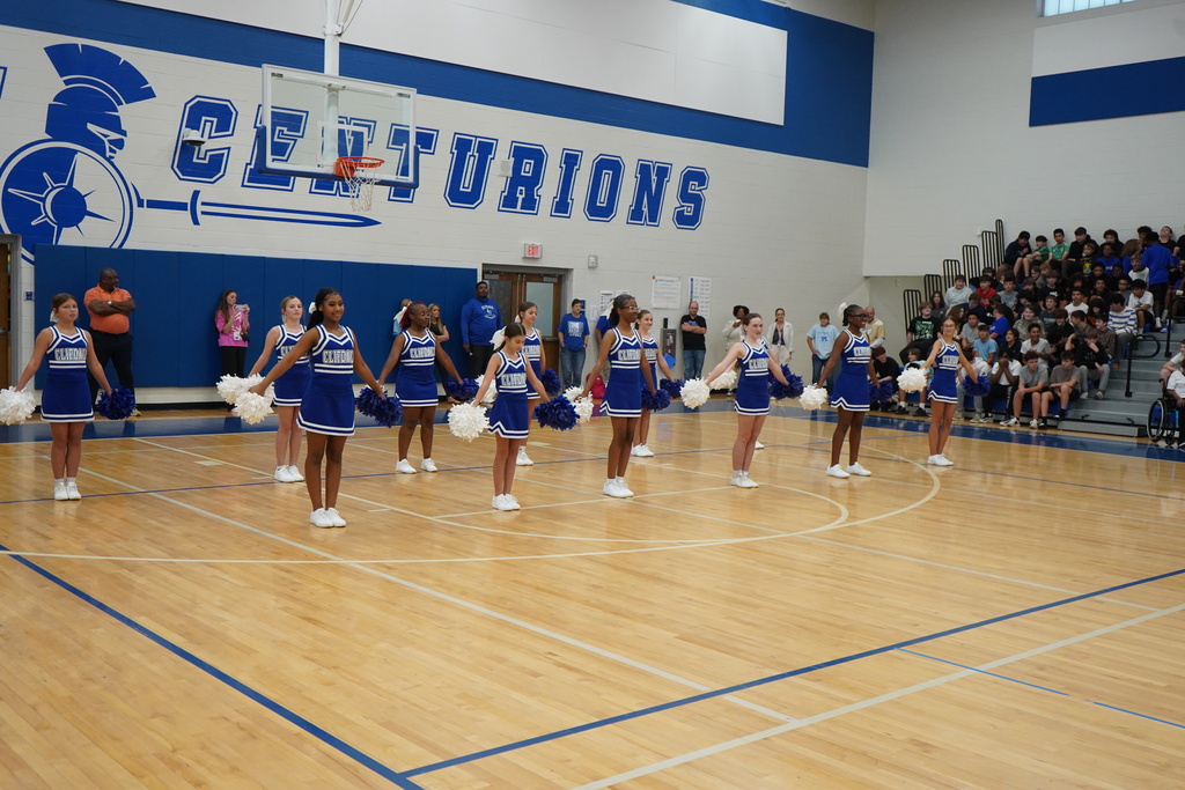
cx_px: 592
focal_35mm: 35
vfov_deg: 37.9
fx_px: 1152
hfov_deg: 54.4
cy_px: 395
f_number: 4
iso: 3200
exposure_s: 1/640
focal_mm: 35
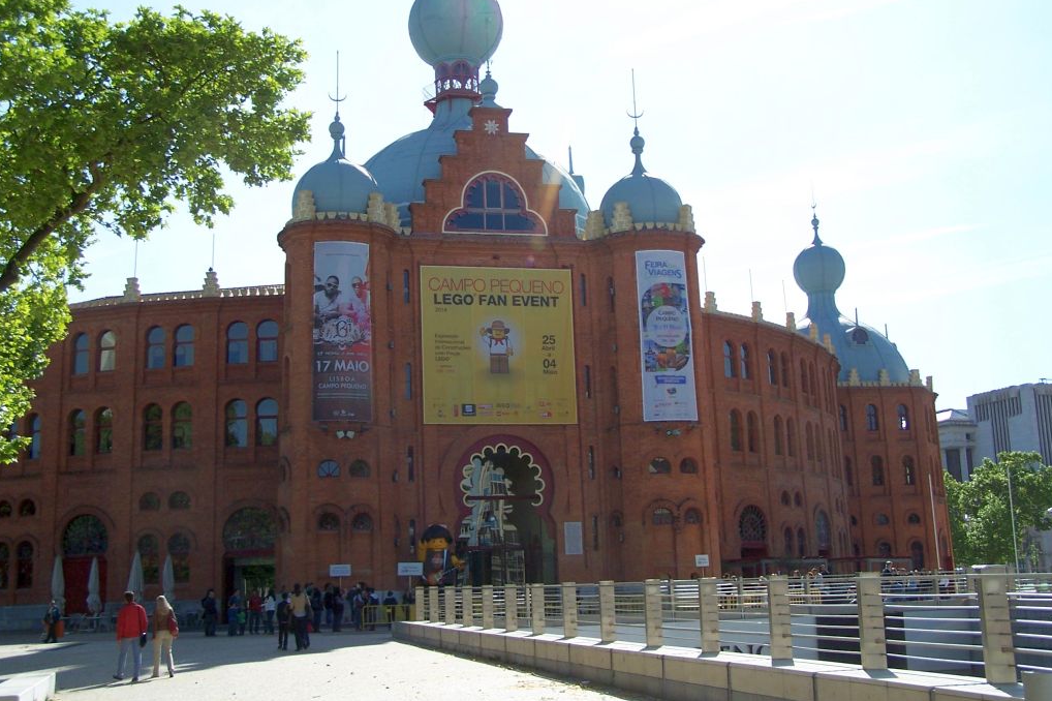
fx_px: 1314
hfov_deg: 43.6
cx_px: 526
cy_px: 306
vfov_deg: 29.8
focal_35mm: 45
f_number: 2.9
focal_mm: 7.1
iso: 80
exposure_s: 1/1000
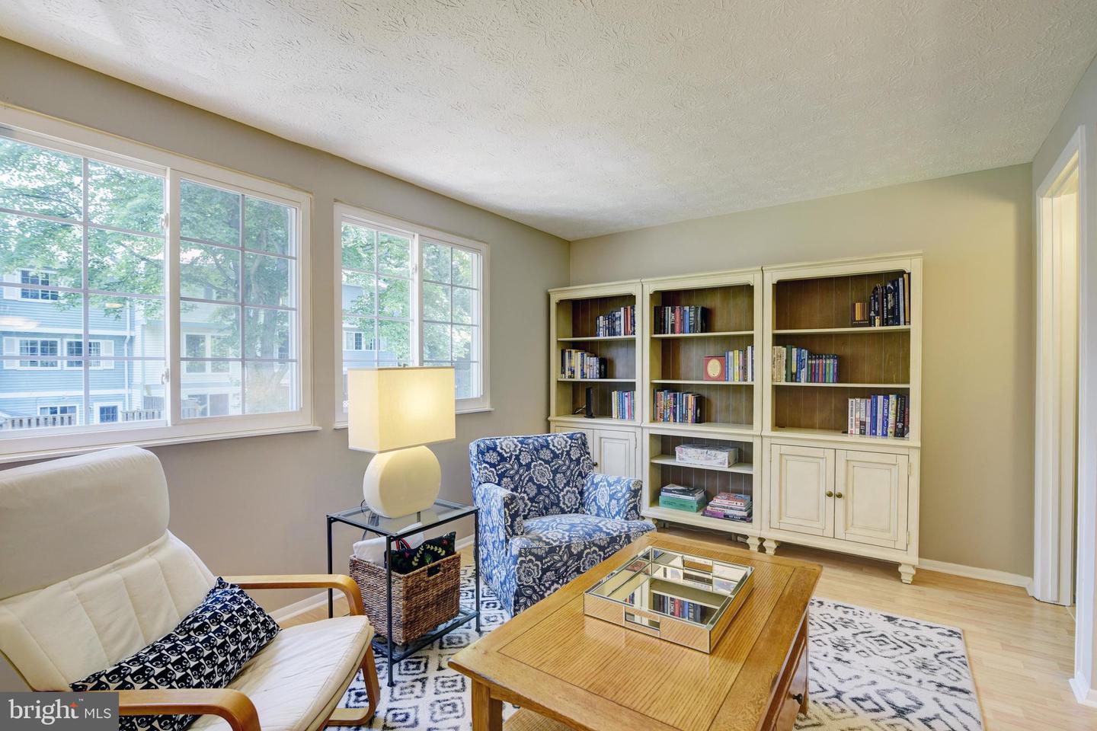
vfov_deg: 73.7
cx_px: 548
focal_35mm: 16
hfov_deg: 96.7
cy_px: 366
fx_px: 488
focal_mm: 16
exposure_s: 1/25
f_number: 5.6
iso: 400
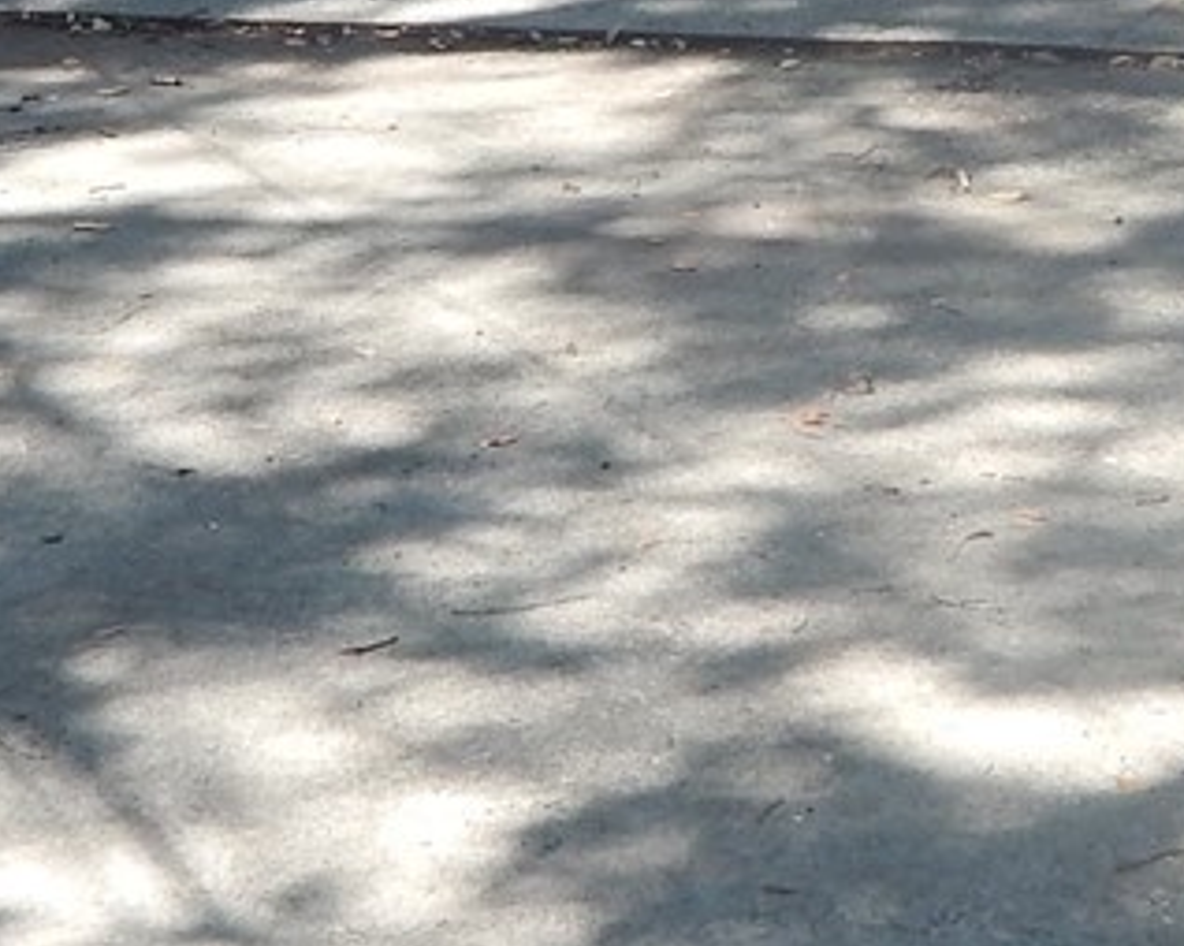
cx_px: 879
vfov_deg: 13.0
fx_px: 3957
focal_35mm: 113
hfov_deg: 16.9
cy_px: -417
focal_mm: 4
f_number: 3
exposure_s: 1/400
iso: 125
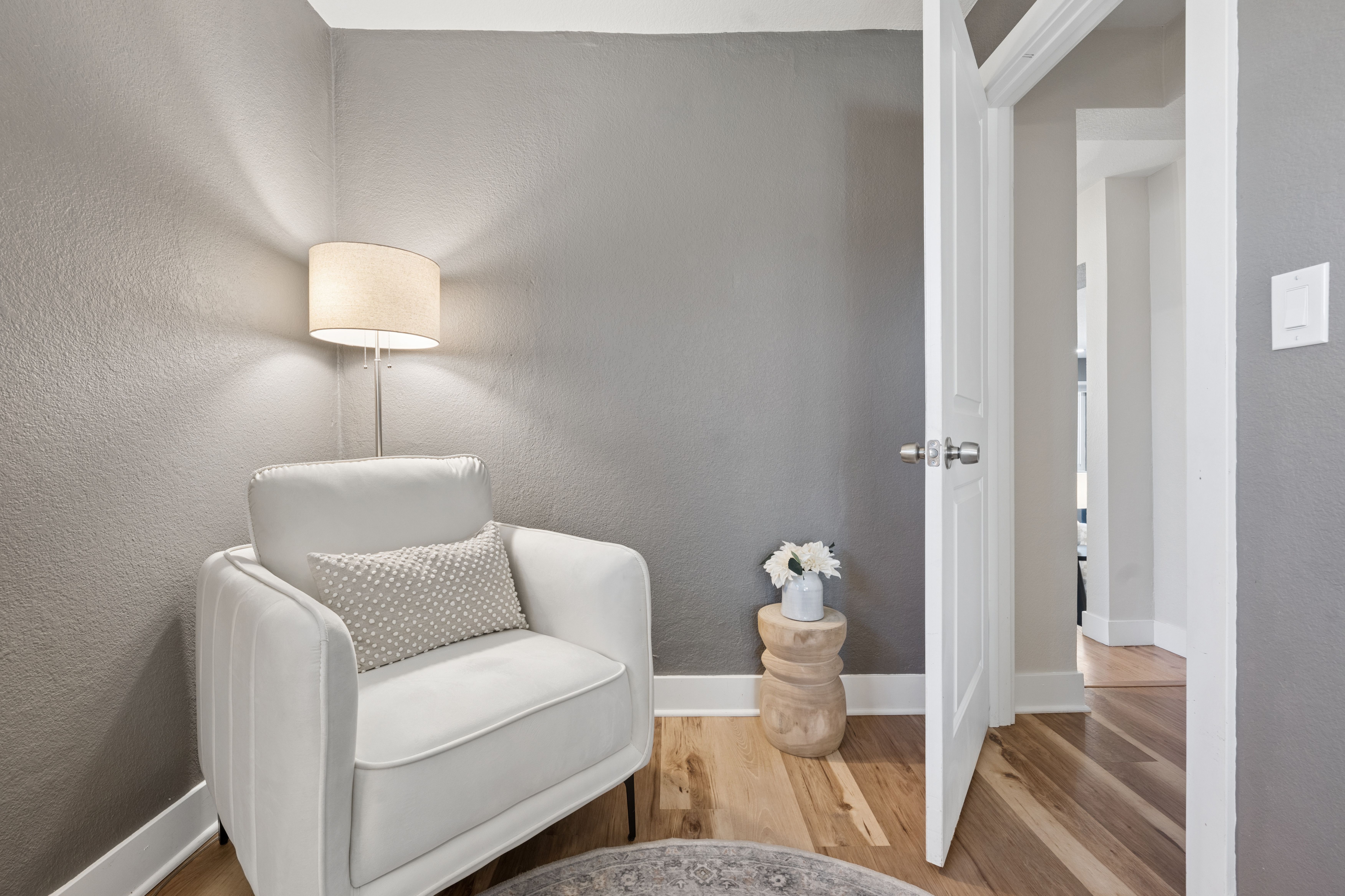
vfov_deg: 77.3
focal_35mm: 15
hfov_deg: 100.4
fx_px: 560
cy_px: 448
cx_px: 672
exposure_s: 1/15
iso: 800
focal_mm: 15
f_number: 8
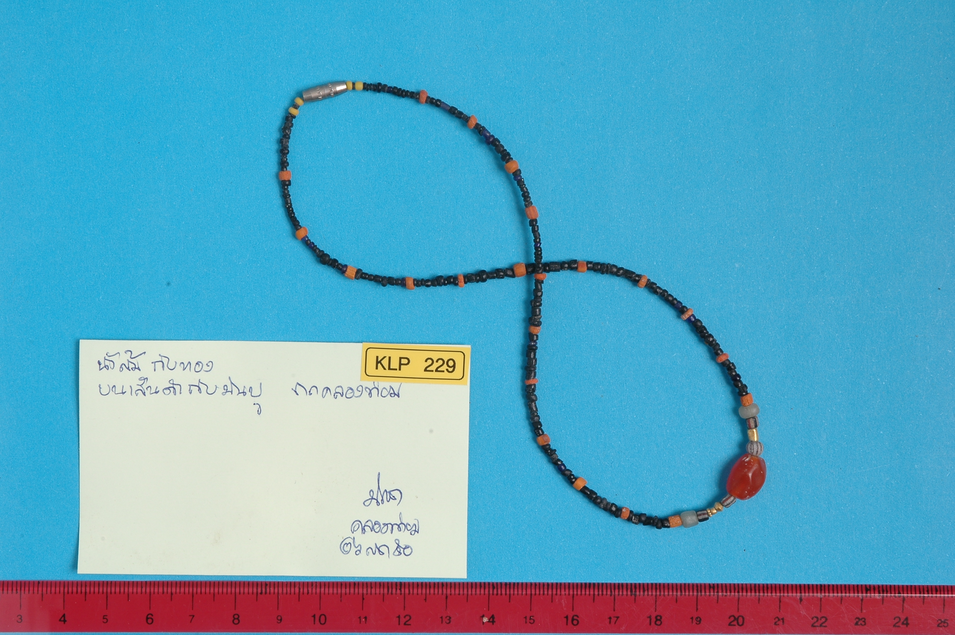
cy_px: 318
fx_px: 2067
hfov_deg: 26.0
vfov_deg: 17.5
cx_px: 478
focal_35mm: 78
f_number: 22
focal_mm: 52
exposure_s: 1/6
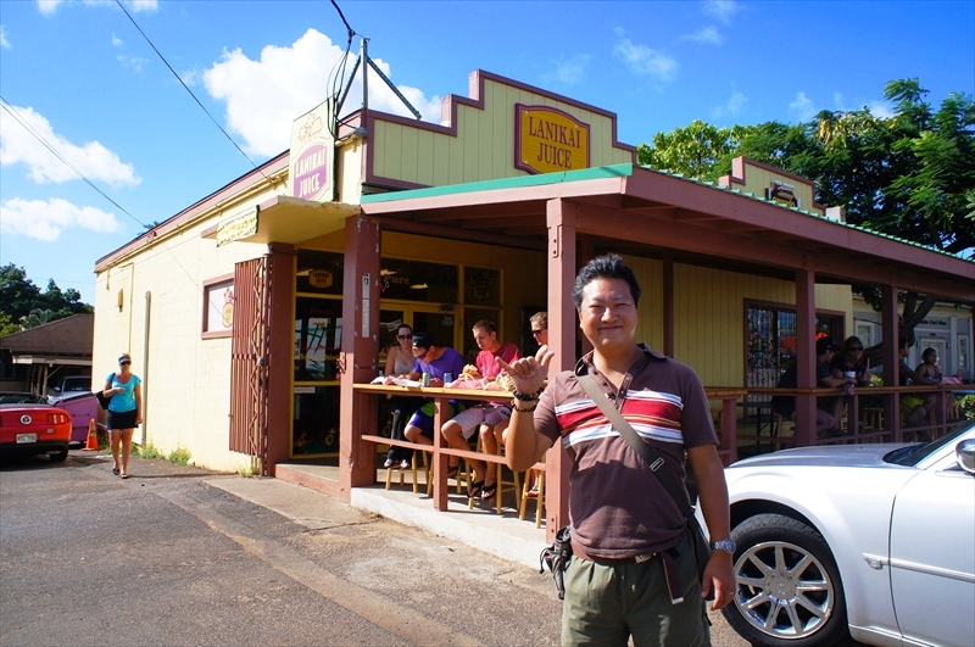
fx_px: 730
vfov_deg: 47.8
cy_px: 324
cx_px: 488
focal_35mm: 27
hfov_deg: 67.5
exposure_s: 1/160
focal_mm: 18
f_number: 13
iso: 200
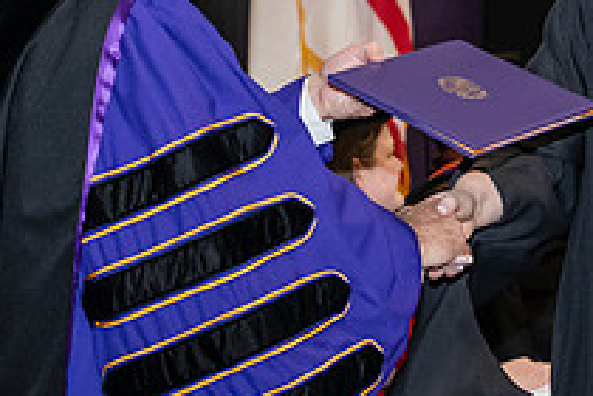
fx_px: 3179
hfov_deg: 10.6
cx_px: 505
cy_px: -47
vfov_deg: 7.1
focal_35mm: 193
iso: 2500
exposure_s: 1/200
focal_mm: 70
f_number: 5.6
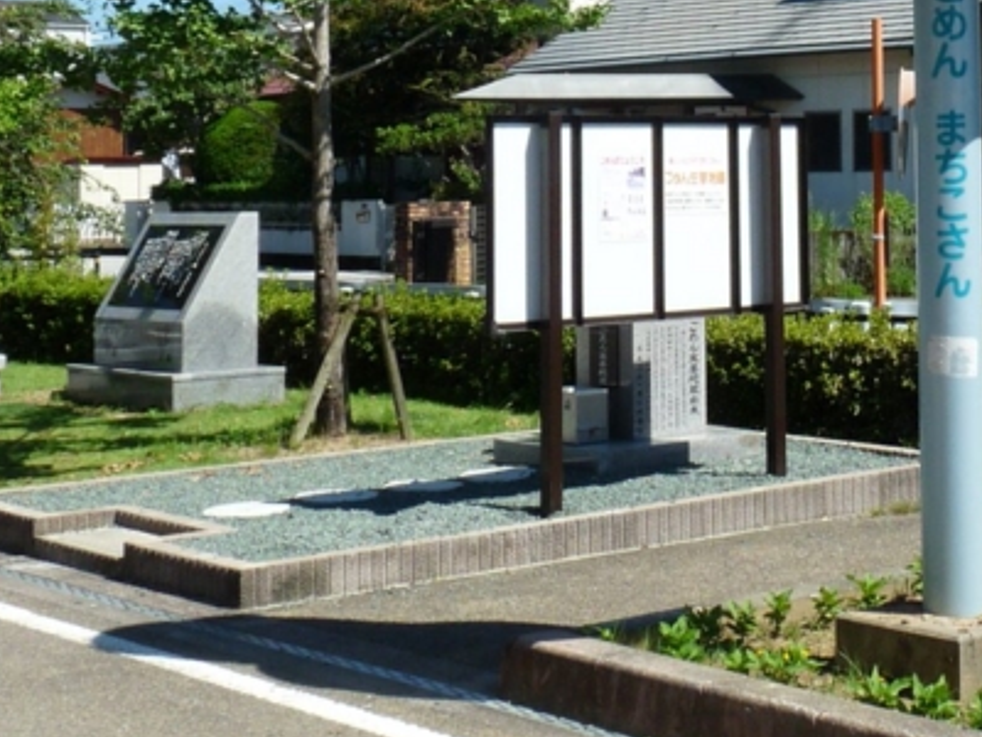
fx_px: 2043
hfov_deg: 26.4
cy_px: 44
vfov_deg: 20.0
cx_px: 827
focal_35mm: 72
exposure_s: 1/320
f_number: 5.6
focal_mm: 4.8
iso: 100
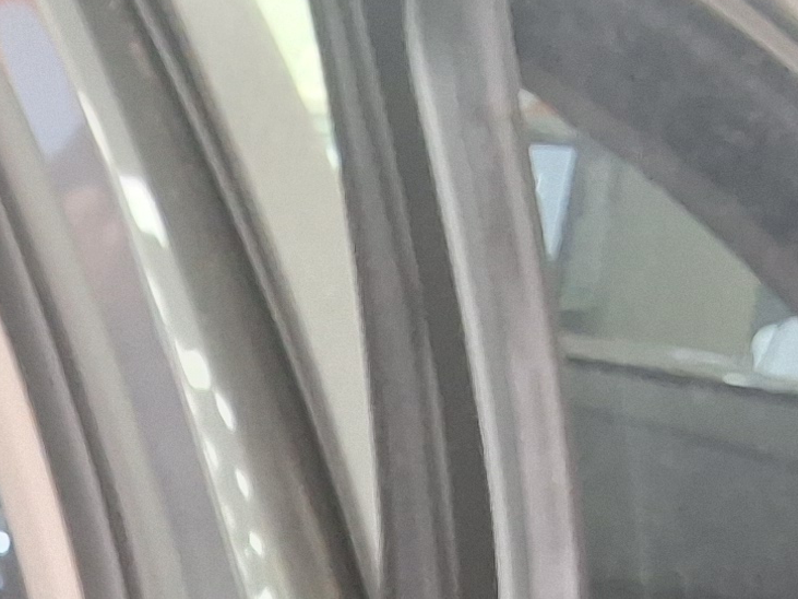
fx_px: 2881
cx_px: -508
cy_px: 1151
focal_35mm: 125
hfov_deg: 14.4
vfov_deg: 10.9
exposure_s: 1/40
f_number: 1.9
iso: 100
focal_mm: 2.91
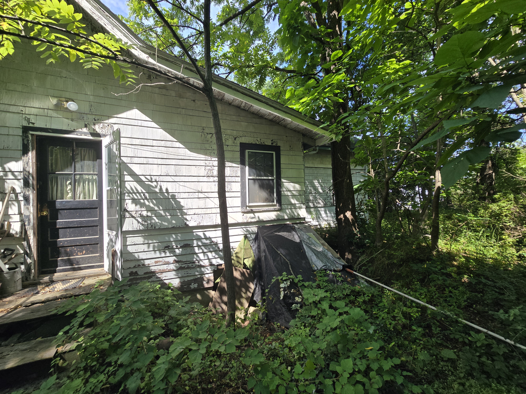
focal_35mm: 13
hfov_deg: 106.2
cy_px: 197
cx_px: 263
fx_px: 198
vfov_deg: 89.9
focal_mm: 2.2
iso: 50
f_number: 2.2
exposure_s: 1/775
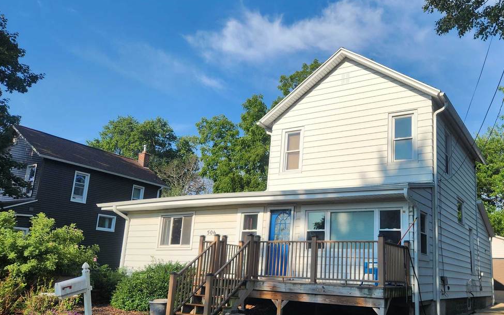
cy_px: 178
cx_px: 314
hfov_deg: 58.9
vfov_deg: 39.3
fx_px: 439
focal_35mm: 32
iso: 20
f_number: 1.8
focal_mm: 5.4
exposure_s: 1/1668
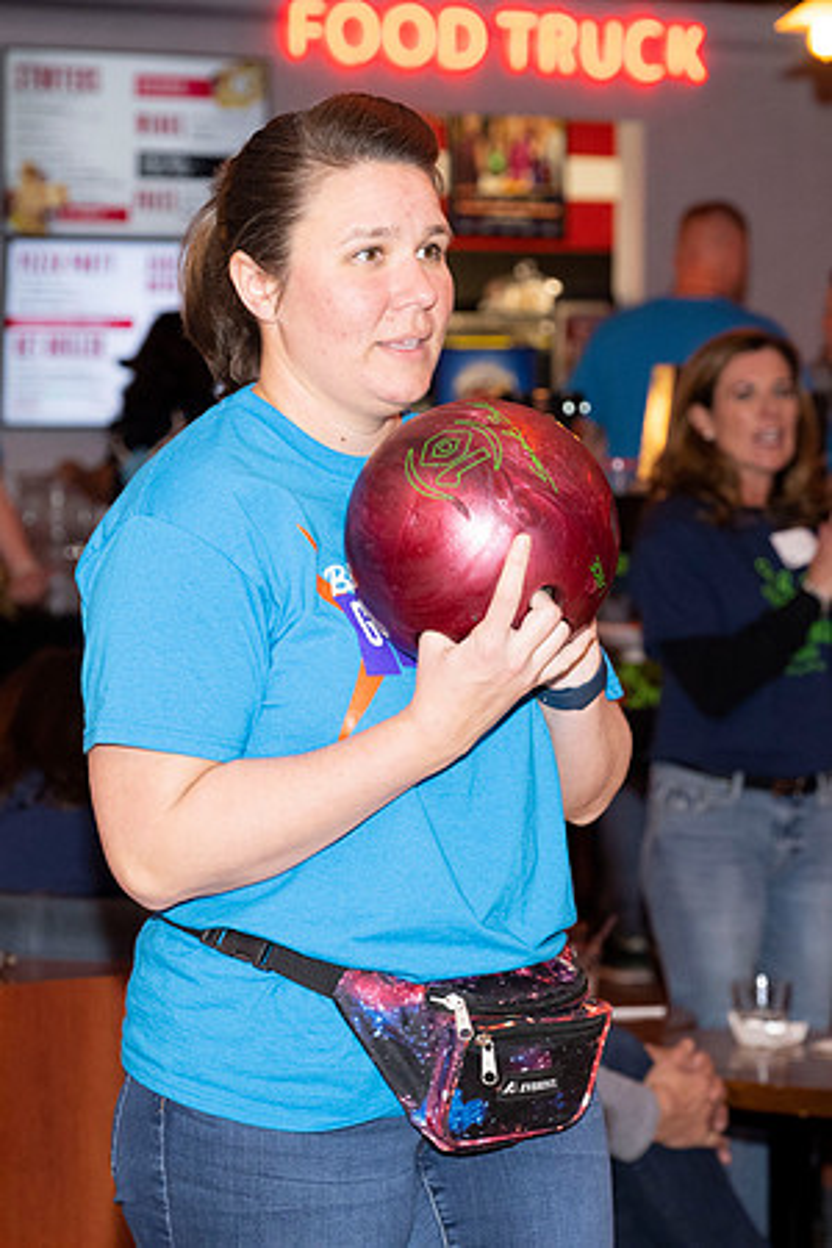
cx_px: 481
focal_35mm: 134
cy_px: 624
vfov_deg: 15.4
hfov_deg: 10.3
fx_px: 4628
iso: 2000
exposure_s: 1/100
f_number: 5.6
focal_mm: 89
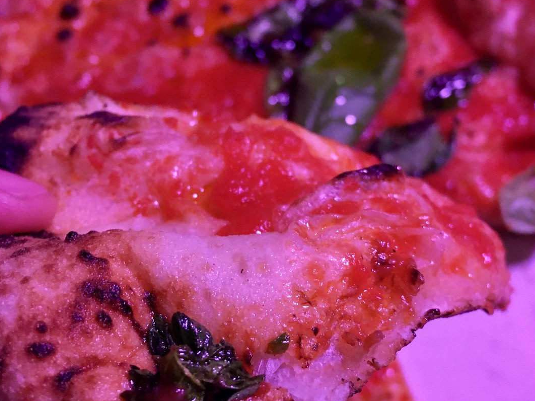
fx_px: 510
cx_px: 286
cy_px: 213
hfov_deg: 55.3
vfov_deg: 42.9
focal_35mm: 33
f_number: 2.2
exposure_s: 1/33
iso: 250
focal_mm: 4.15
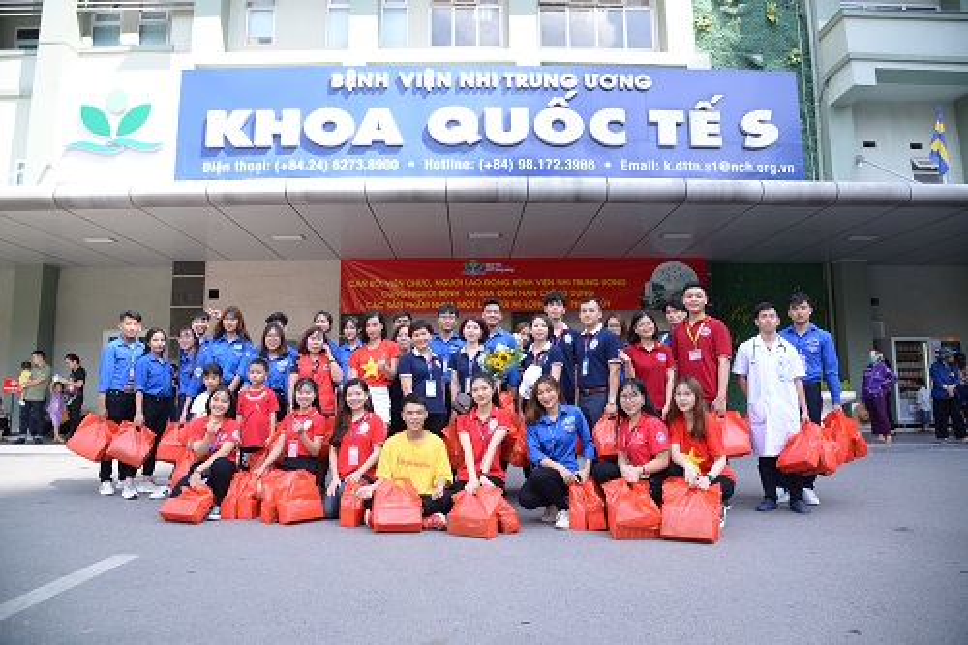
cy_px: 322
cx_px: 484
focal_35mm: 24
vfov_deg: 53.1
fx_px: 645
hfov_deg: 73.8
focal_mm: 24
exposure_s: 1/320
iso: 320
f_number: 5
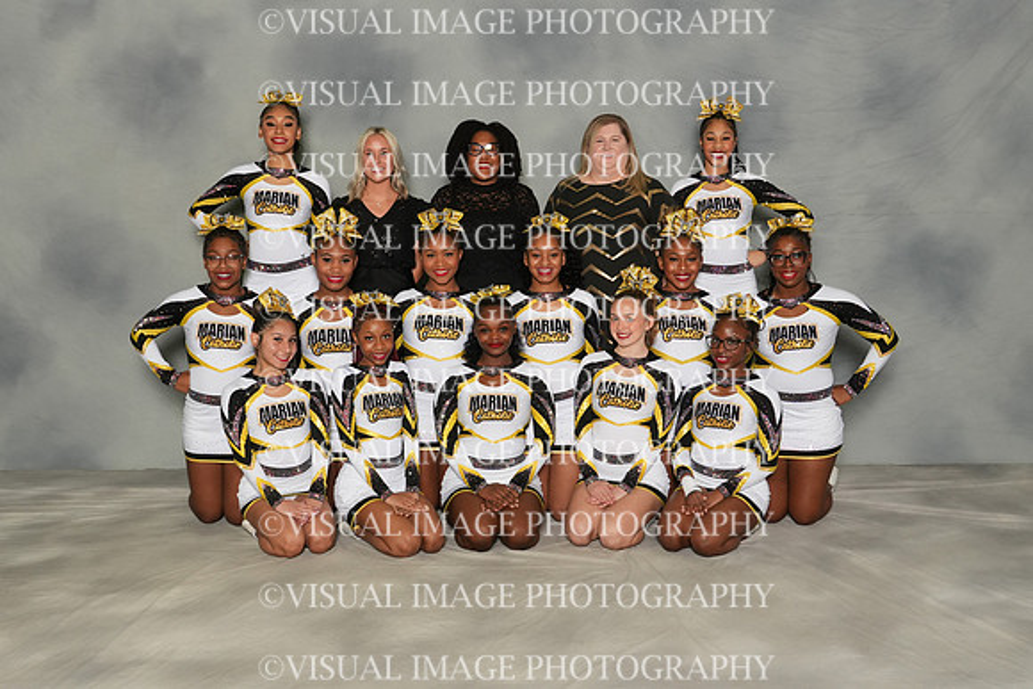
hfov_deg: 45.0
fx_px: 1248
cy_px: 344
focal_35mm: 44
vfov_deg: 30.9
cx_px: 516
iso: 800
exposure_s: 1/80
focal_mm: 29
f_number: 8
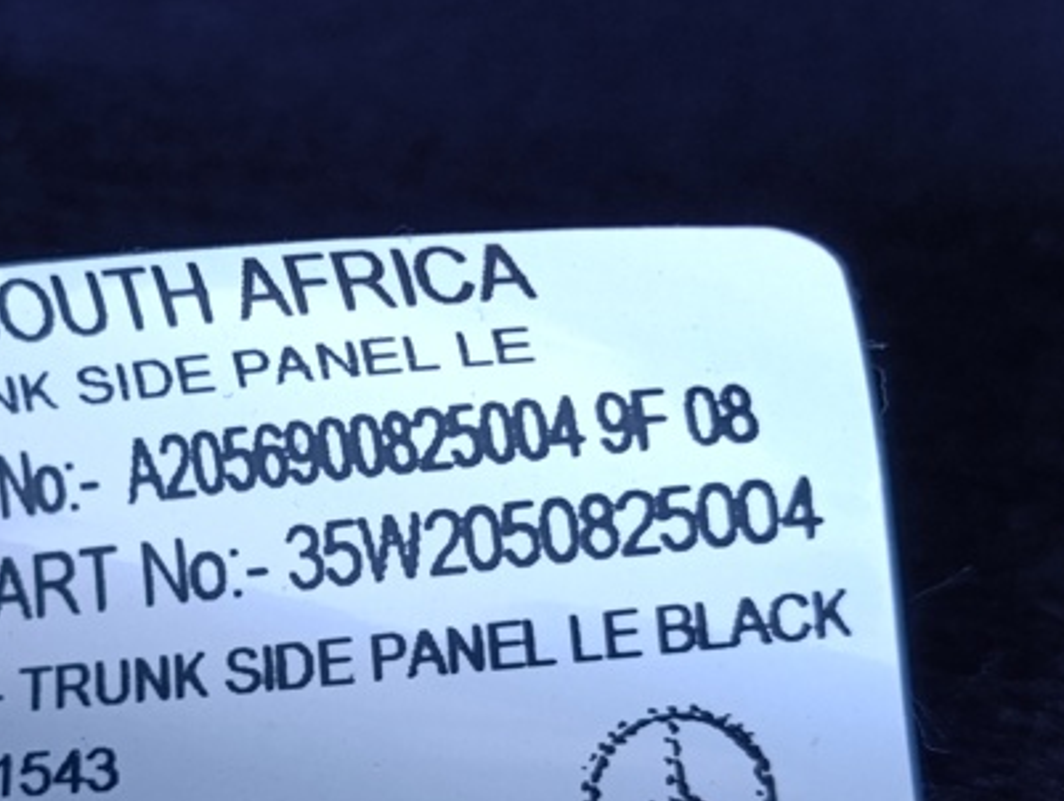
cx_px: 251
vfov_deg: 20.1
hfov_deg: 26.3
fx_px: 2247
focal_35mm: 73
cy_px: 610
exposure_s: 1/100
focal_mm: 6.11
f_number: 1.7
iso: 160
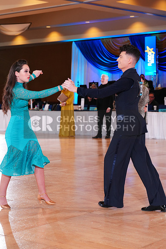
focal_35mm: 78
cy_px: 124
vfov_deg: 26.0
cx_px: 83
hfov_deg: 17.5
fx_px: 539
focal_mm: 78
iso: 1600
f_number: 5
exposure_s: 1/160
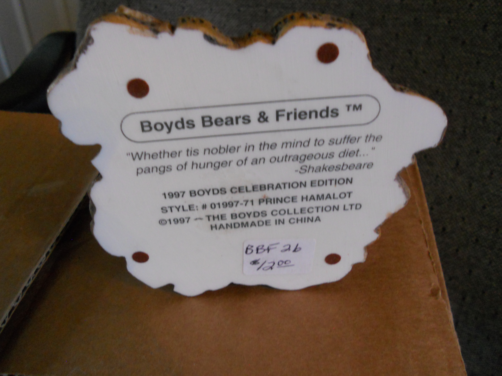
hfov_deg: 56.8
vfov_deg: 44.2
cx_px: 251
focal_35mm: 32
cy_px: 188
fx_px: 464
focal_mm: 5.8
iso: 400
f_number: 3.5
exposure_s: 1/30
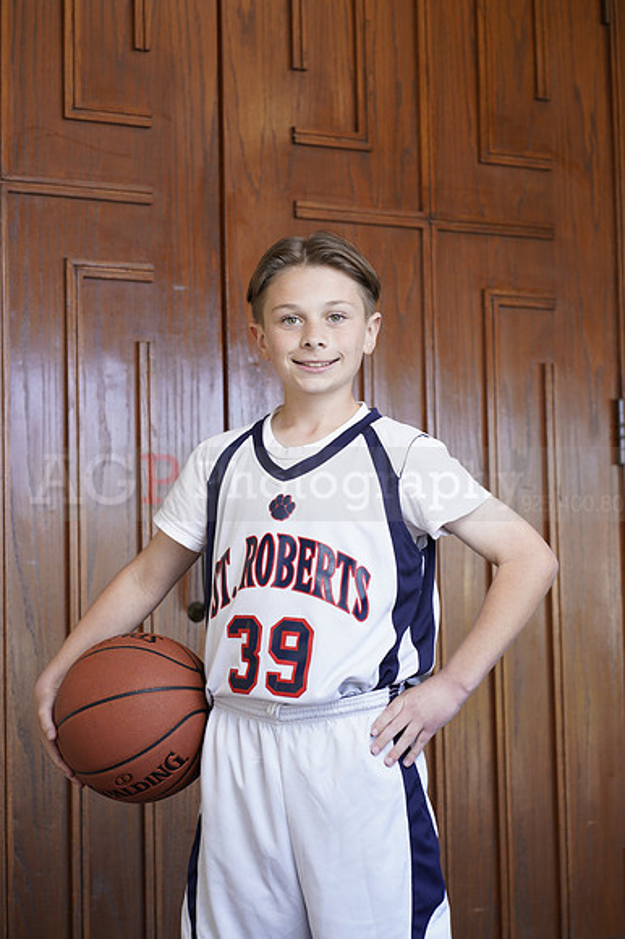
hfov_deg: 16.1
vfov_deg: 23.9
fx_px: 2216
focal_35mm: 85
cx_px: 312
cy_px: 470
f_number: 5.6
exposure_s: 1/60
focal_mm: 85
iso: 200
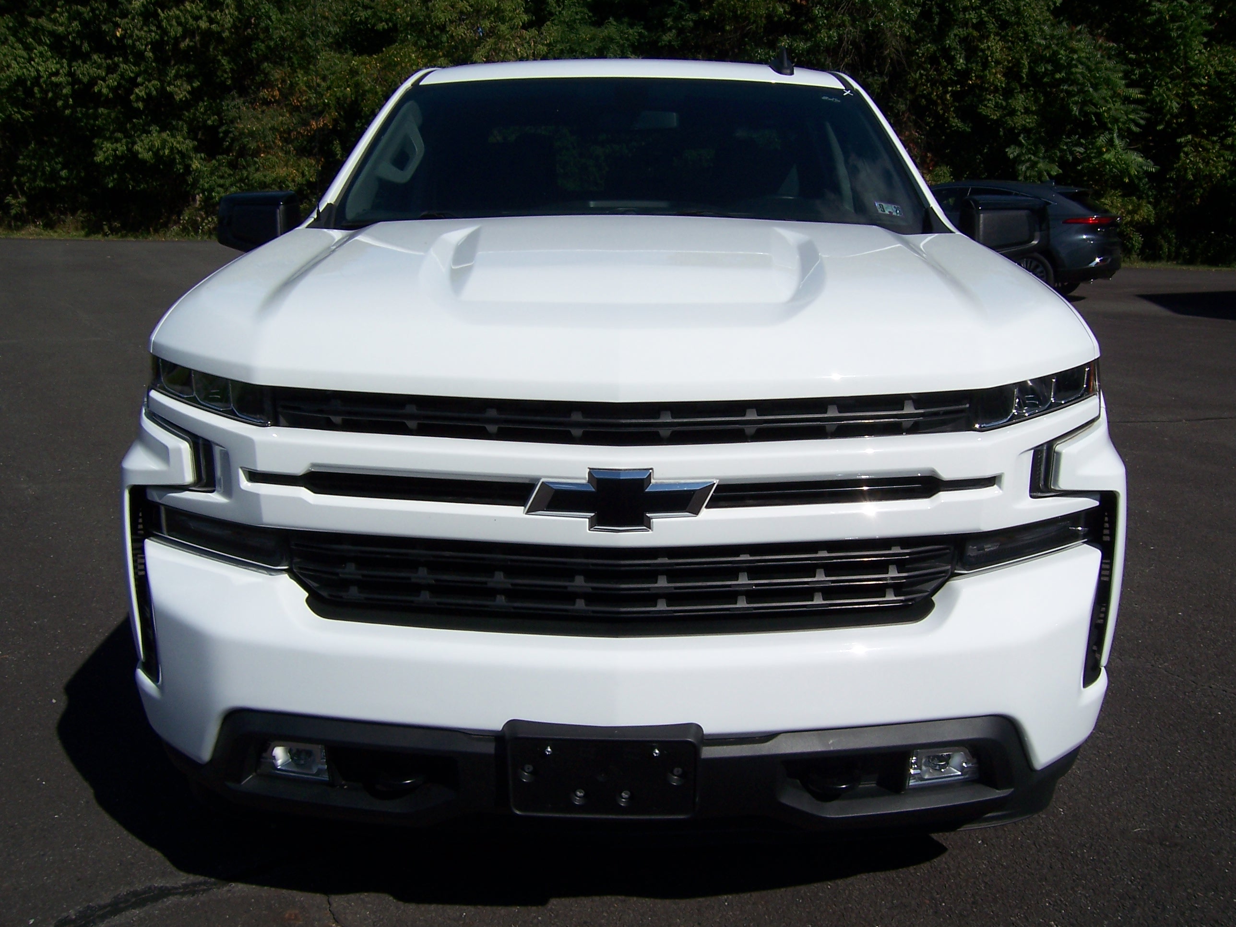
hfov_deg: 55.4
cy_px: 464
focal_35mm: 33
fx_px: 1178
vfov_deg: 42.9
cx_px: 618
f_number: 5.6
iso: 80
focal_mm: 5.5
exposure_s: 1/1000
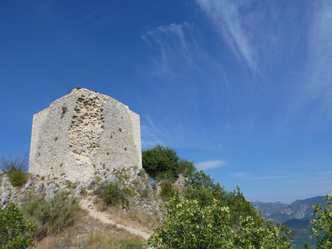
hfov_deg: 76.4
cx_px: 166
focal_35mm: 22
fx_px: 211
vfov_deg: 61.1
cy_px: 124
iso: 80
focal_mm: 4
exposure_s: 1/500
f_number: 5.6
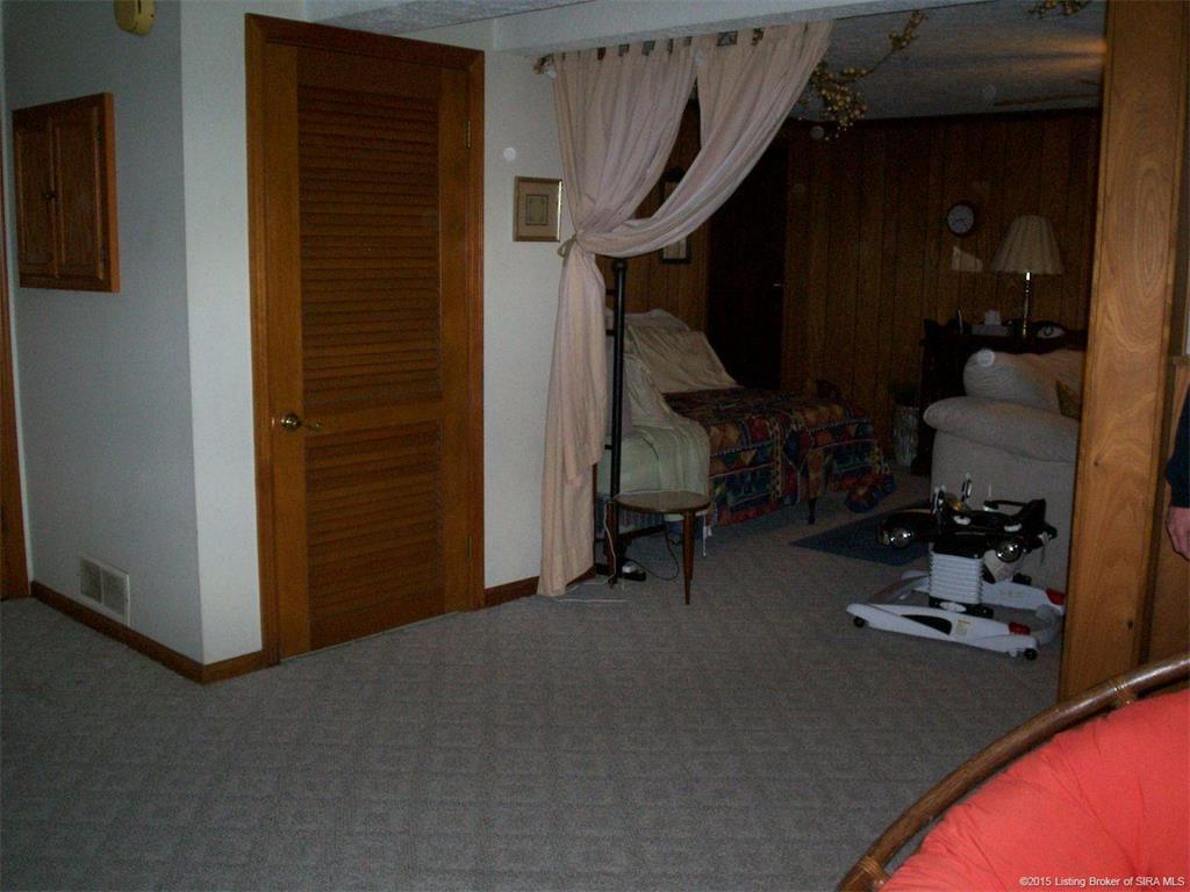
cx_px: 595
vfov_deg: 39.7
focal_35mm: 36
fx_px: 1238
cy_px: 446
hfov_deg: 51.4
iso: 140
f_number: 4.5
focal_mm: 5.9
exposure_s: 1/64
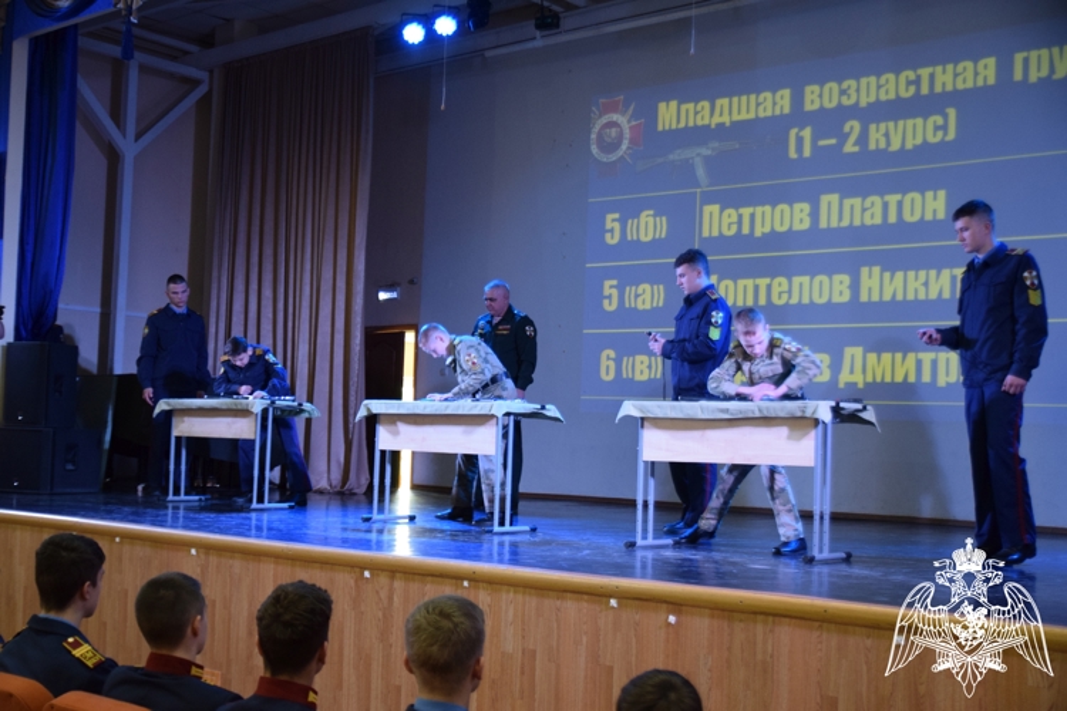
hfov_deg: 46.4
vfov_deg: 31.9
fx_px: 1245
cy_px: 356
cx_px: 534
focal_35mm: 42
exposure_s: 1/60
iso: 800
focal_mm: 28
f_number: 3.5
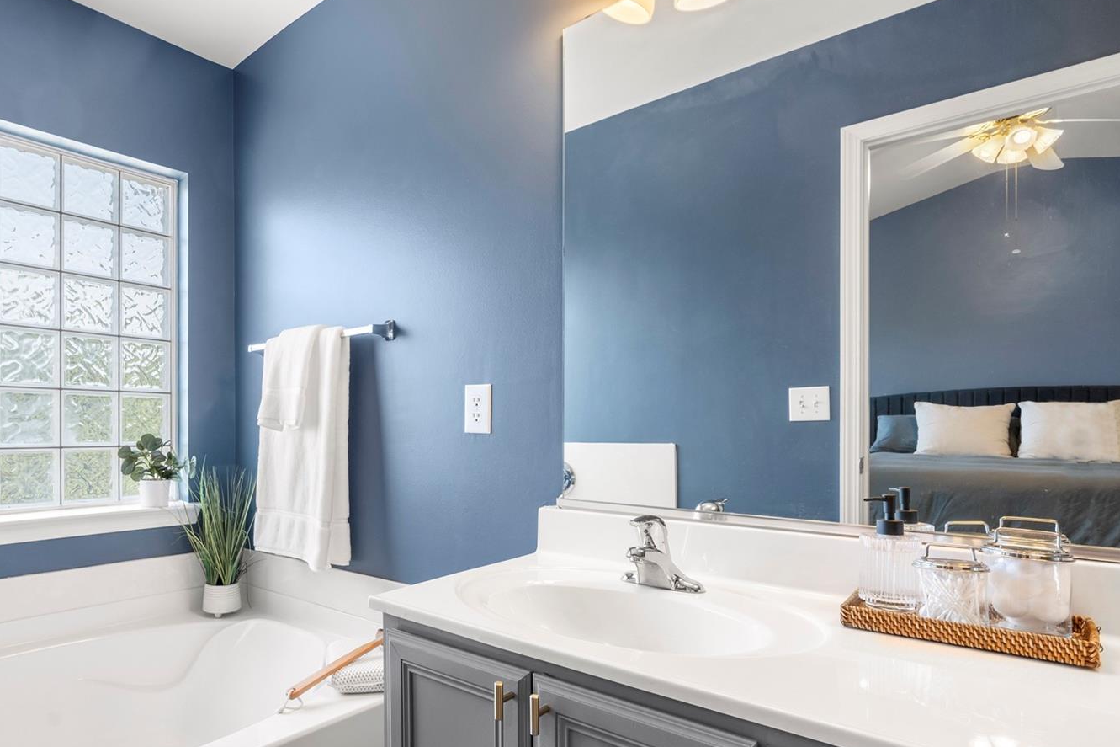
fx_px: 622
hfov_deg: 81.6
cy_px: 441
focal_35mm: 20
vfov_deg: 61.5
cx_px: 388
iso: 200
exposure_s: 1/4
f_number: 9
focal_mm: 13
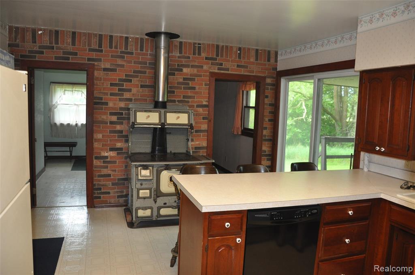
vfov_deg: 47.8
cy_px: 138
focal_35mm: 27
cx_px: 208
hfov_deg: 67.4
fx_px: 311
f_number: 3.5
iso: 800
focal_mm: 18
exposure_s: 1/100
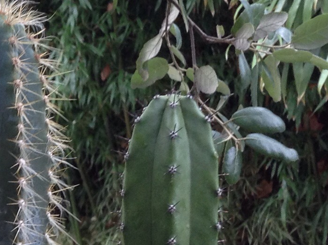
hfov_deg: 14.8
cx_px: -187
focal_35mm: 122
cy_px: 258
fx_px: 1155
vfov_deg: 12.0
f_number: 2.4
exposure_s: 1/24
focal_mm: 3.3
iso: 40
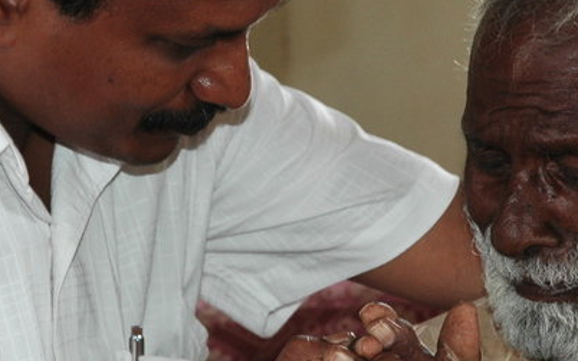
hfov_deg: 11.2
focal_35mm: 187
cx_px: 292
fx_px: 2945
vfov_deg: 7.0
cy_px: 142
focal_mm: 48
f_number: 5
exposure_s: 1/60
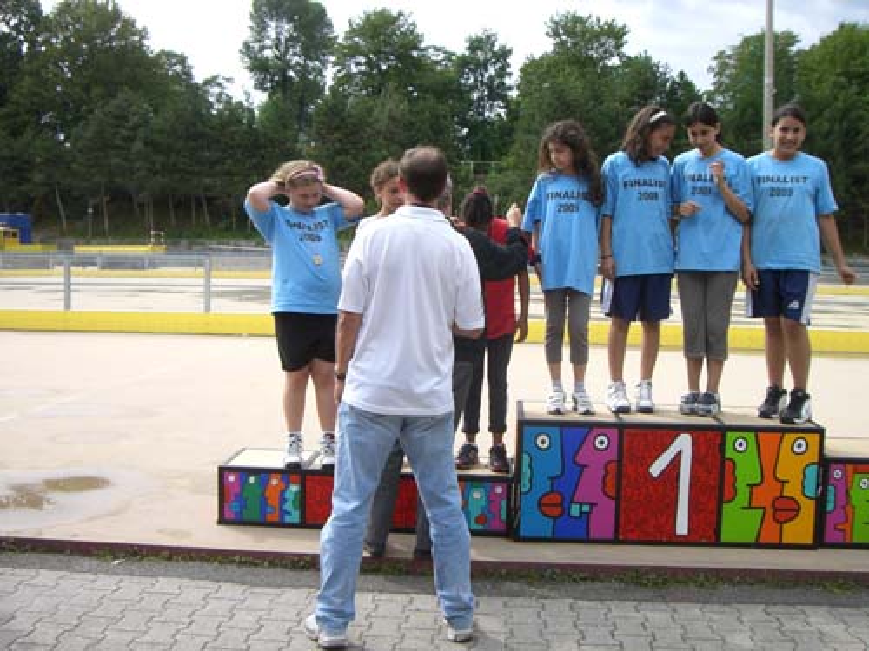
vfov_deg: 37.7
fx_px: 954
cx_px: 434
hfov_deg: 49.0
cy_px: 326
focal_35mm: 38
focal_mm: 6.2
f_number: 4.3
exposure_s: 1/250
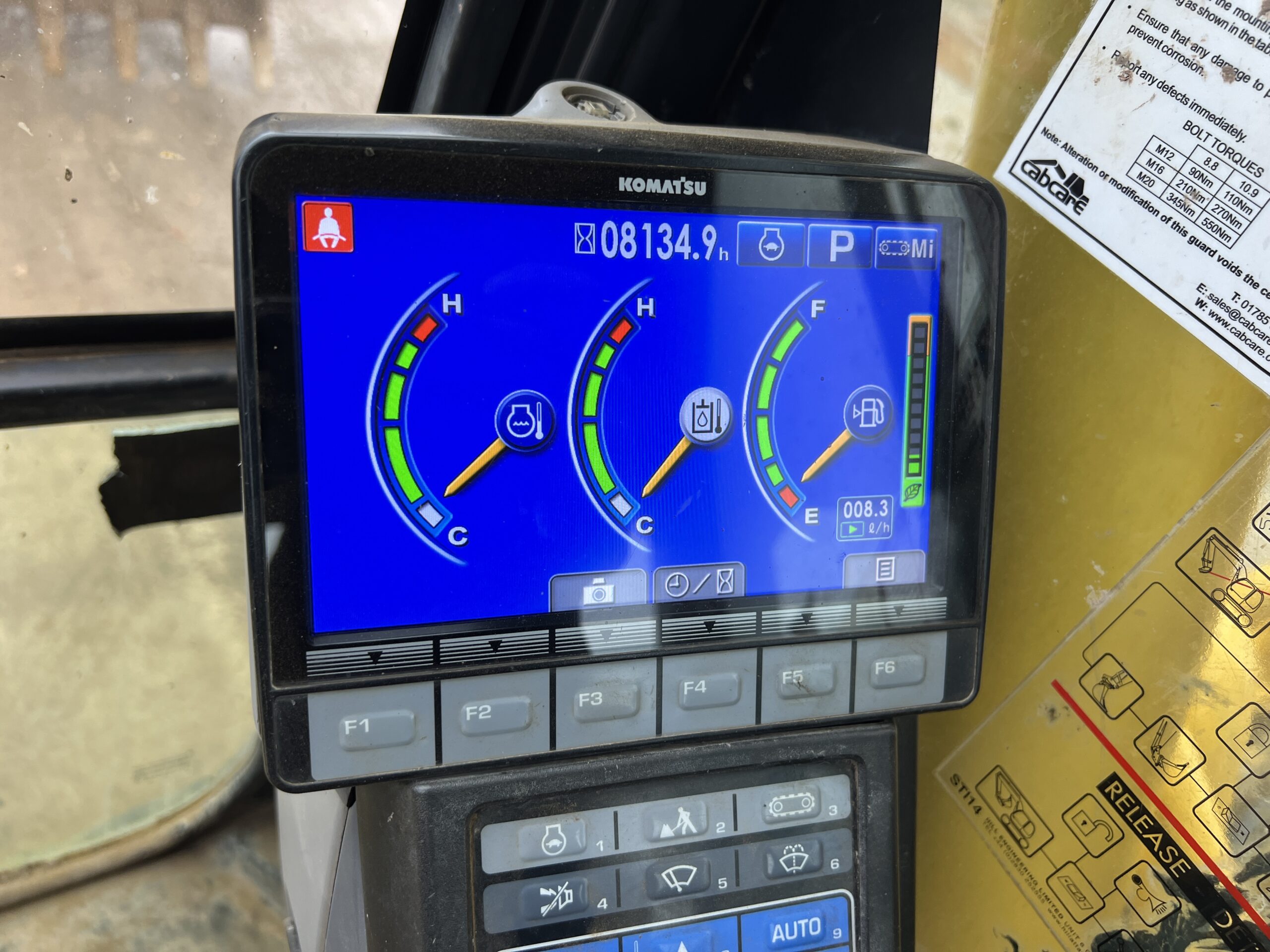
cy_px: 476
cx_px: 635
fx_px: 954
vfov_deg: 53.1
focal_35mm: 26
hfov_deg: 67.3
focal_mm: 5.7
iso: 80
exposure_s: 1/107
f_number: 1.5
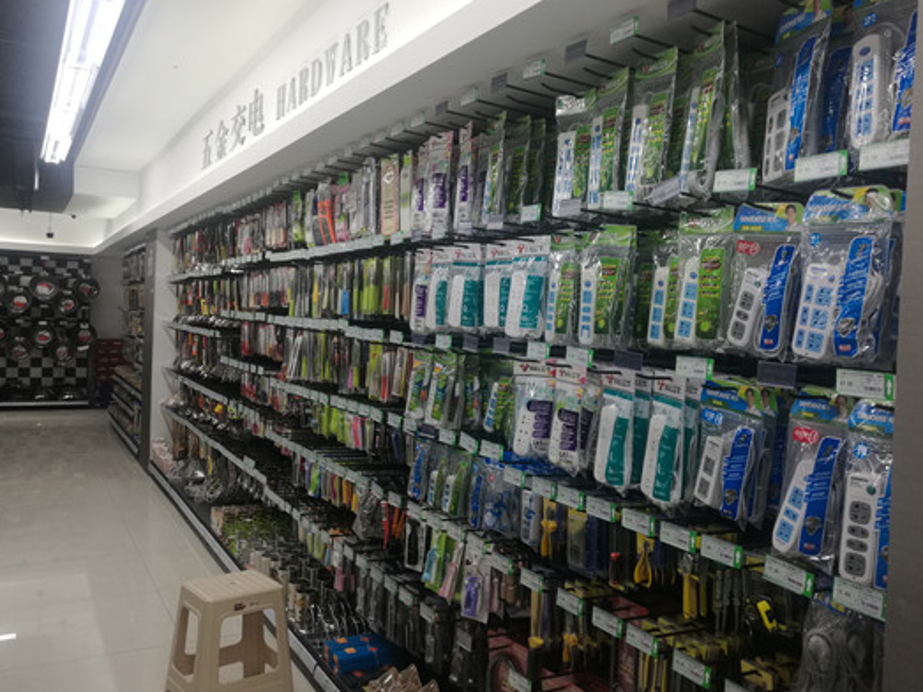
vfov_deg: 45.4
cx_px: 477
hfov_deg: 58.4
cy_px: 339
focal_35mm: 31
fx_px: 826
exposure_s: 1/50
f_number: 2
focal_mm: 4.04
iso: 64
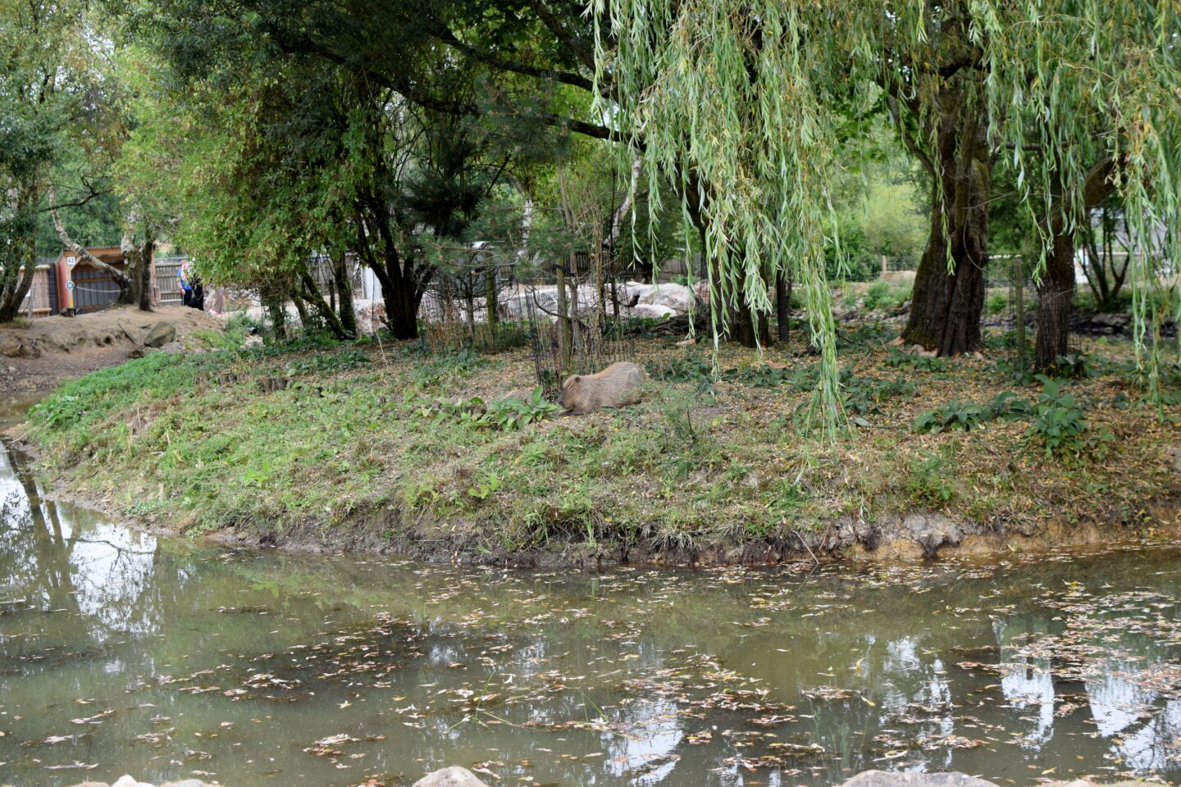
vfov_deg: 25.8
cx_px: 590
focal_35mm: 52
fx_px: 1722
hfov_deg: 37.9
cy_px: 394
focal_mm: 35
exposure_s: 1/1000
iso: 450
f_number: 4
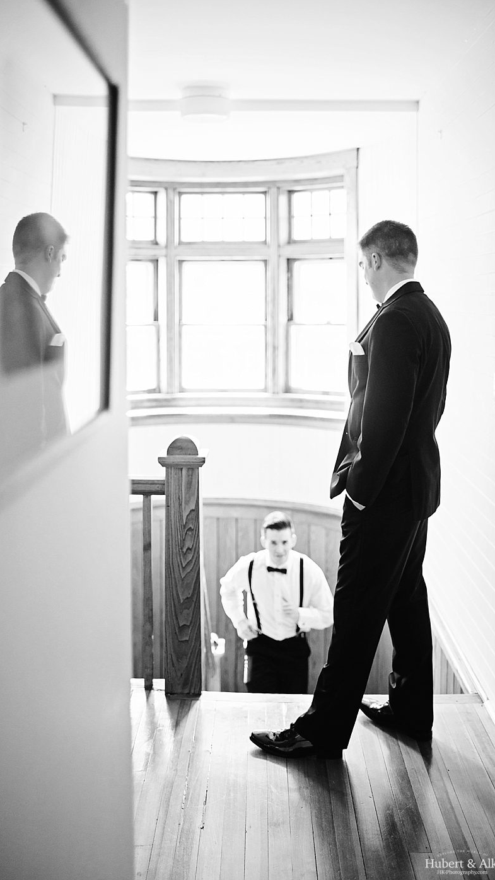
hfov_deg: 31.9
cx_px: 212
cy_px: 437
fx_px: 864
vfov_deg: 54.0
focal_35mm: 37
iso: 640
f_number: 1.8
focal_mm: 35
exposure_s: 1/200
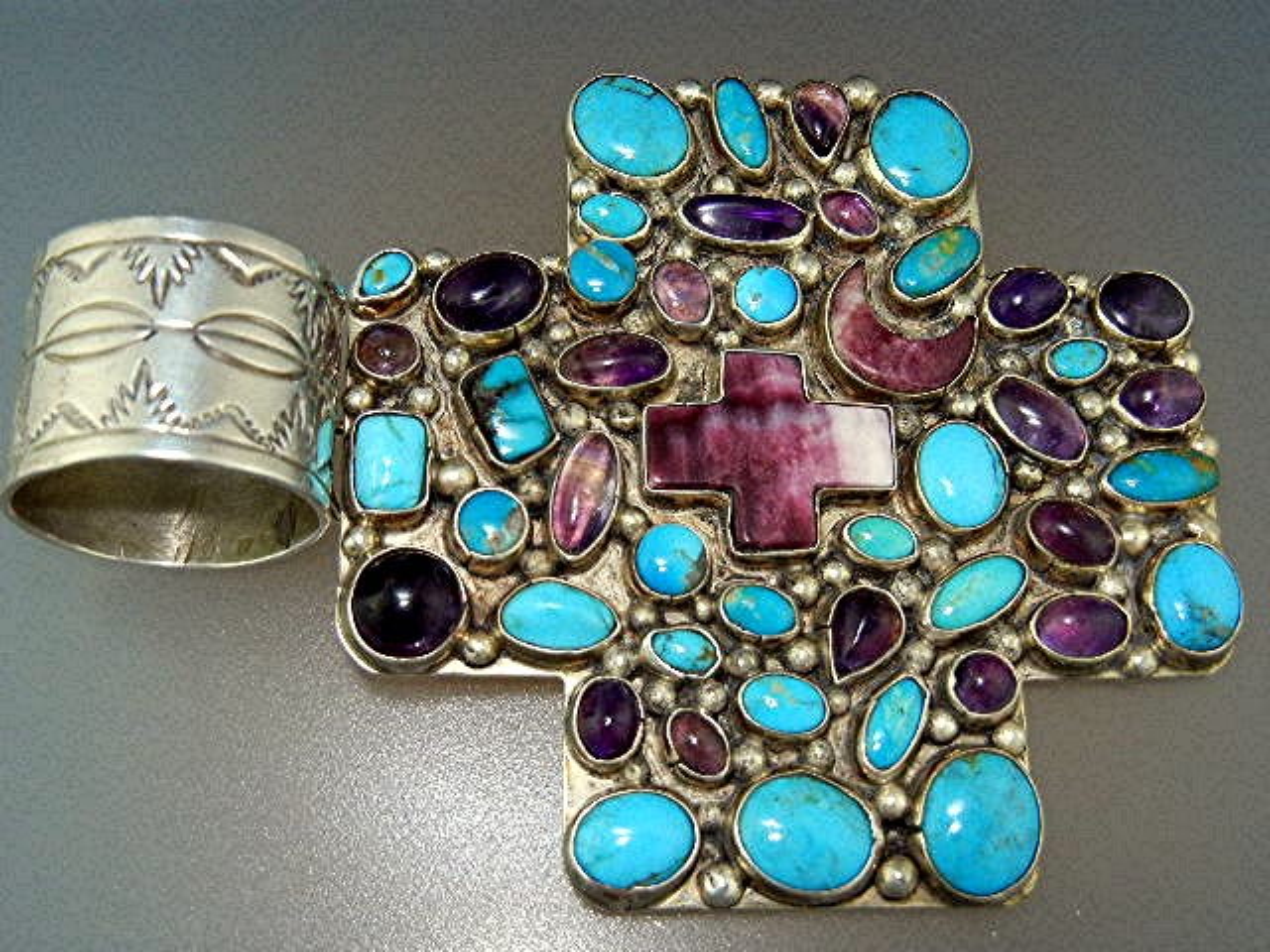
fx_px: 1908
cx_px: 635
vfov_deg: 28.0
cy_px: 476
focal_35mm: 52
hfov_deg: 36.8
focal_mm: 9.3
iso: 212
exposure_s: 1/30
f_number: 3.9
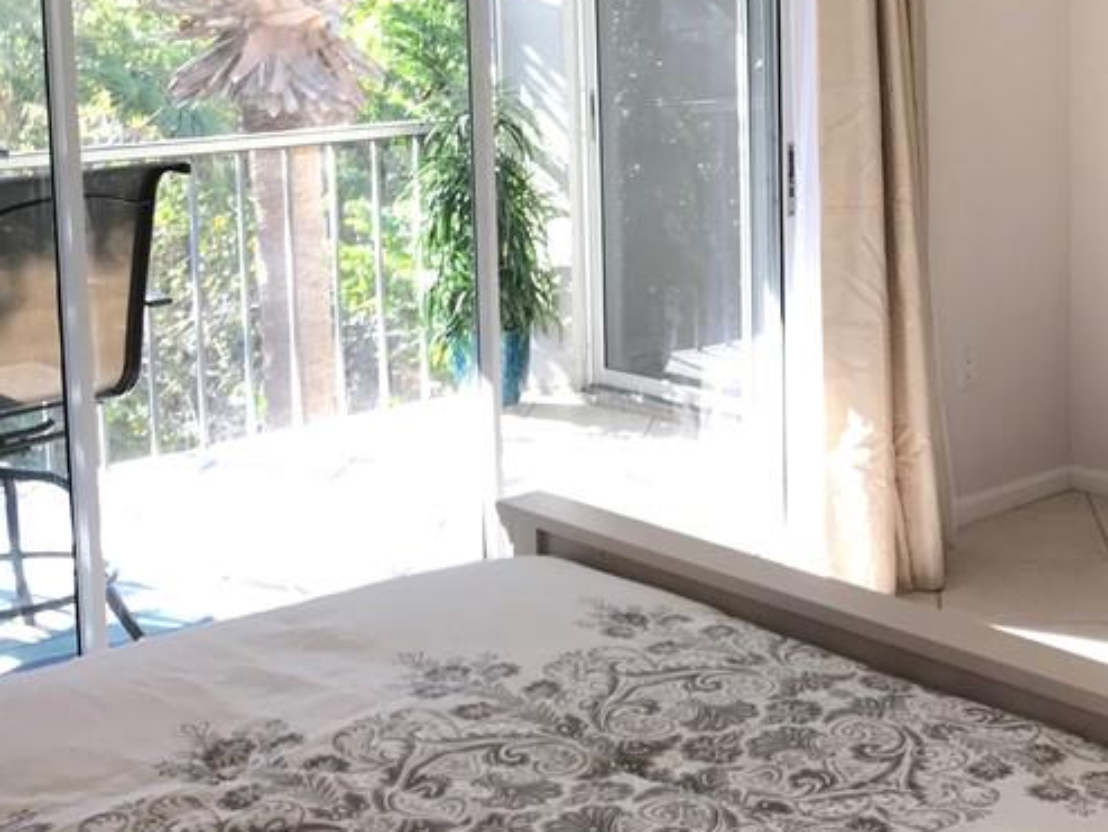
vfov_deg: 24.9
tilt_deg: -6.4
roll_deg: +1.2
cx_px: 931
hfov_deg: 32.1
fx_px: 1857
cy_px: 182
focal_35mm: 58
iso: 20
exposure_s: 1/40
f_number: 1.8
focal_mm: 3.99
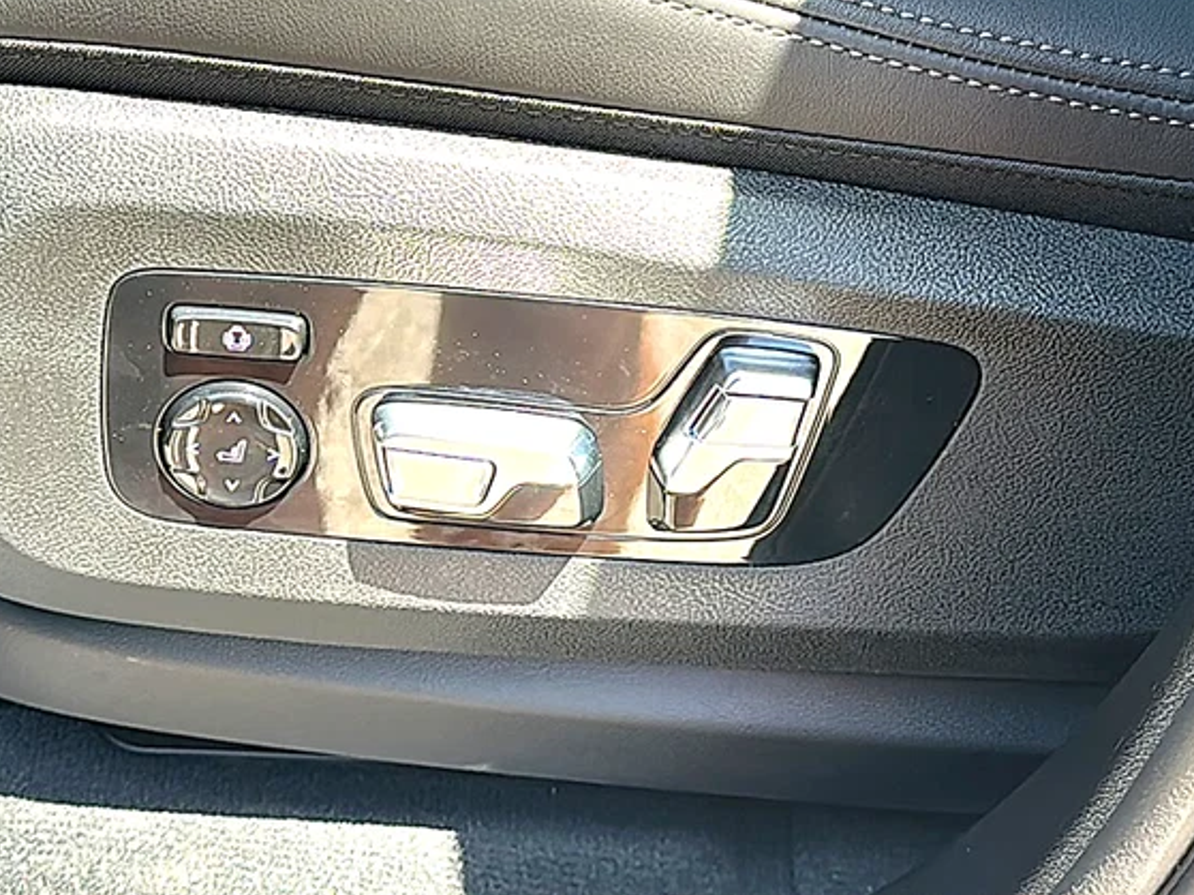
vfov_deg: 24.7
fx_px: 2034
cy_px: 342
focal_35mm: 59
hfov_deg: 32.7
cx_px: 563
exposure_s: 1/339
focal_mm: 6.86
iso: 80
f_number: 1.78
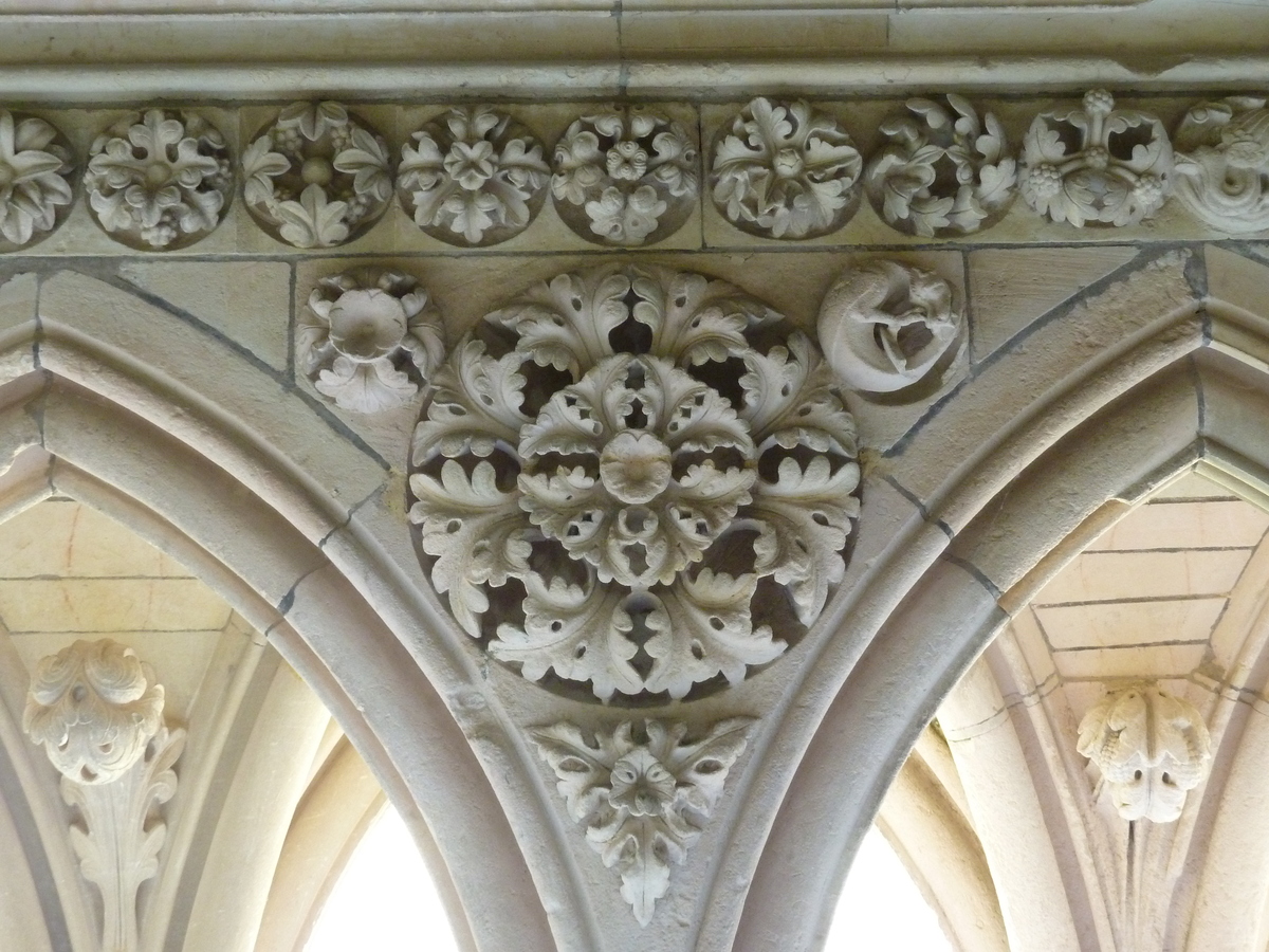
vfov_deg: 20.4
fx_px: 2639
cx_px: 634
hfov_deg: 27.0
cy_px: 476
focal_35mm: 72
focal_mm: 11.9
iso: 400
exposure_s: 1/13
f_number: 4.1
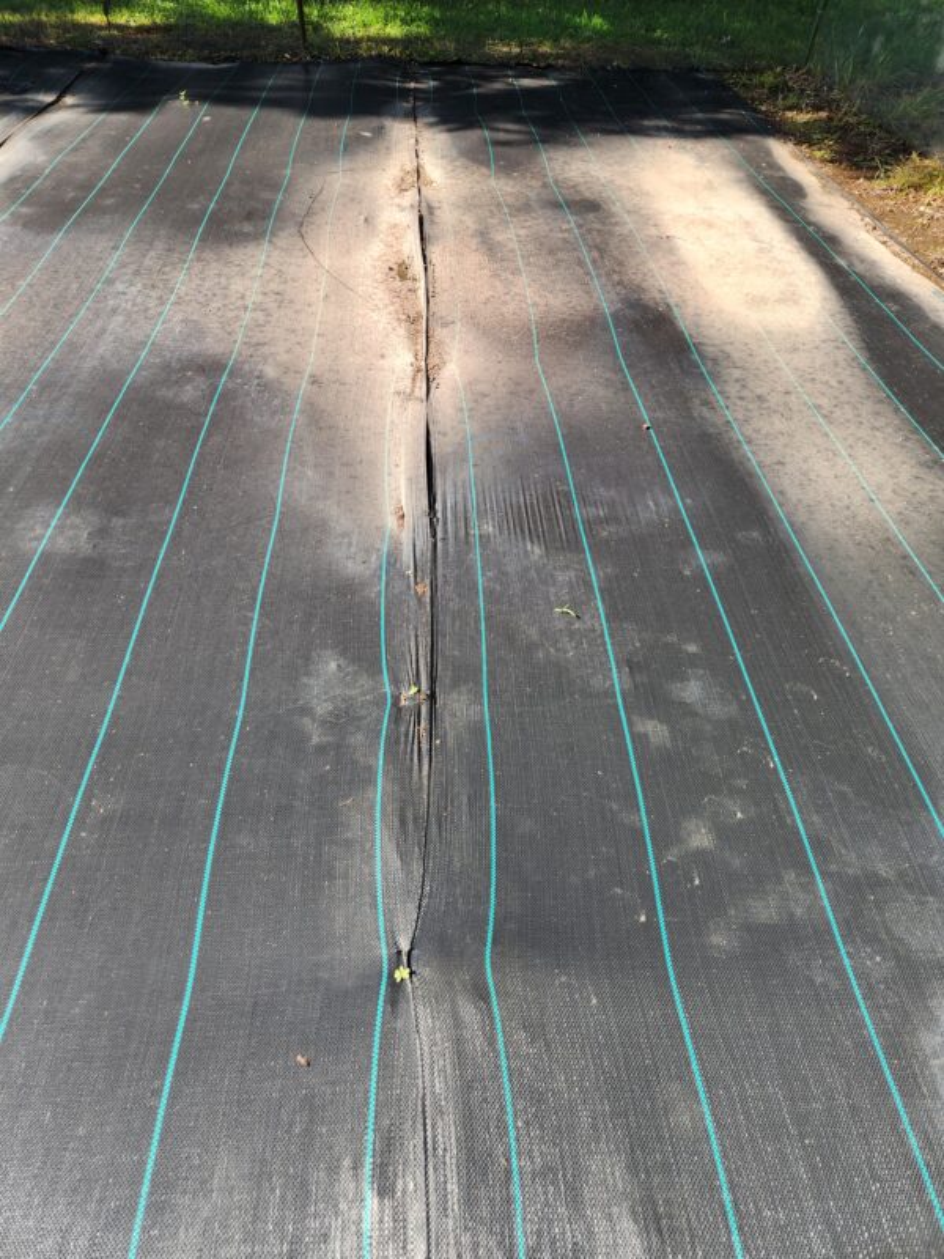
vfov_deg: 73.9
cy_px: 630
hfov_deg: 58.9
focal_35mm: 23
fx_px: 836
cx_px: 472
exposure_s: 1/425
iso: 20
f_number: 1.8
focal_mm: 5.4
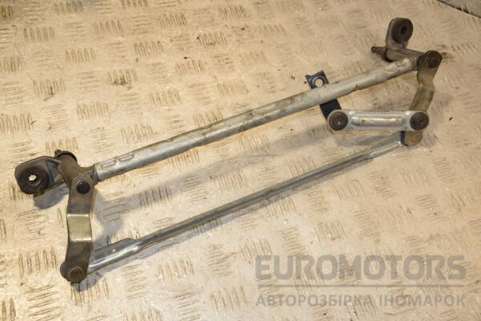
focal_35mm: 39
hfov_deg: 49.6
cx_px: 240
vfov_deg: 34.2
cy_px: 160
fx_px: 521
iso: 800
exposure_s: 1/200
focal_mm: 26
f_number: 9
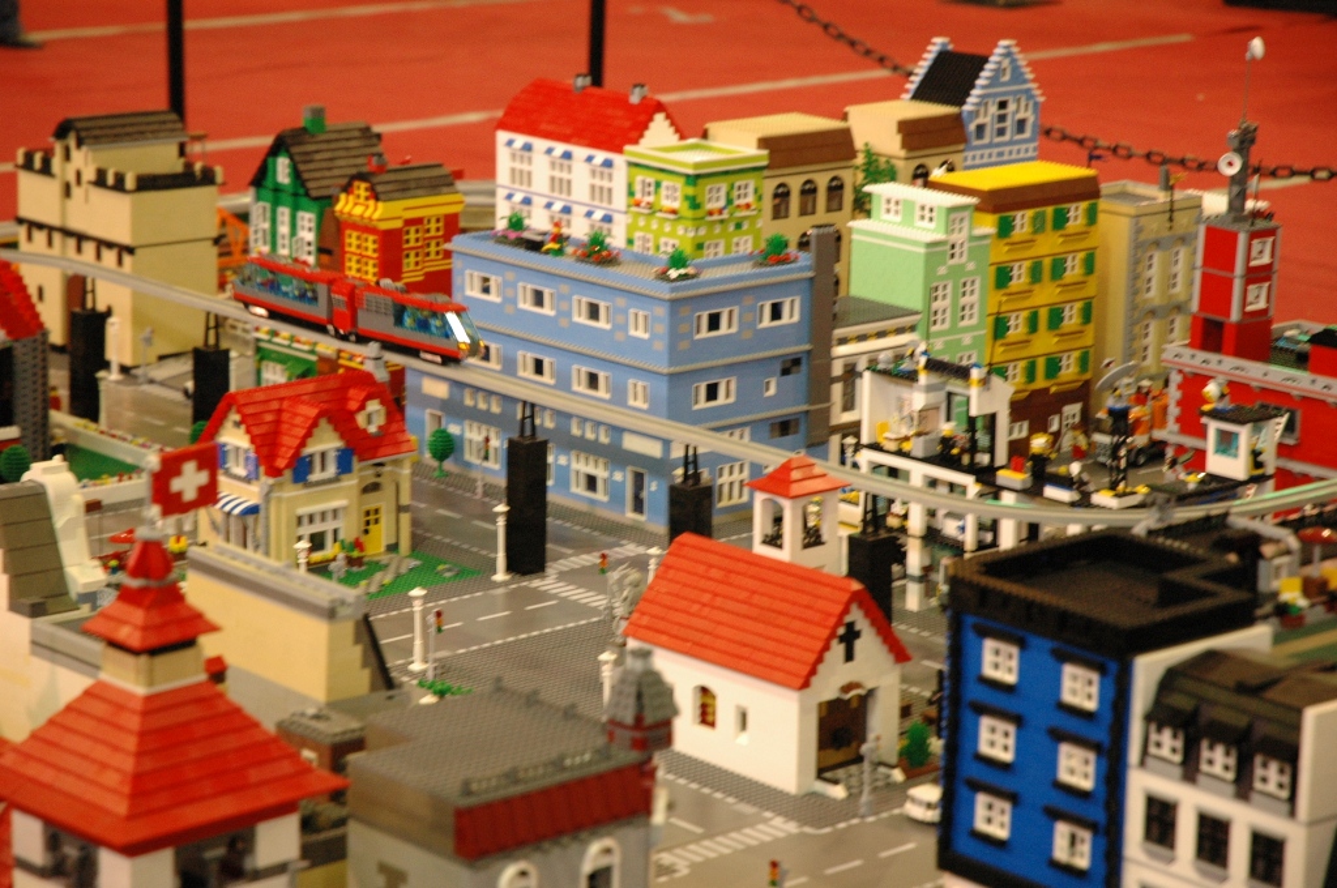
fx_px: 3895
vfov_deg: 13.0
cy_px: 444
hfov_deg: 19.5
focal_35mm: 105
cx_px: 668
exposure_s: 1/20
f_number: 5
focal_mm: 70
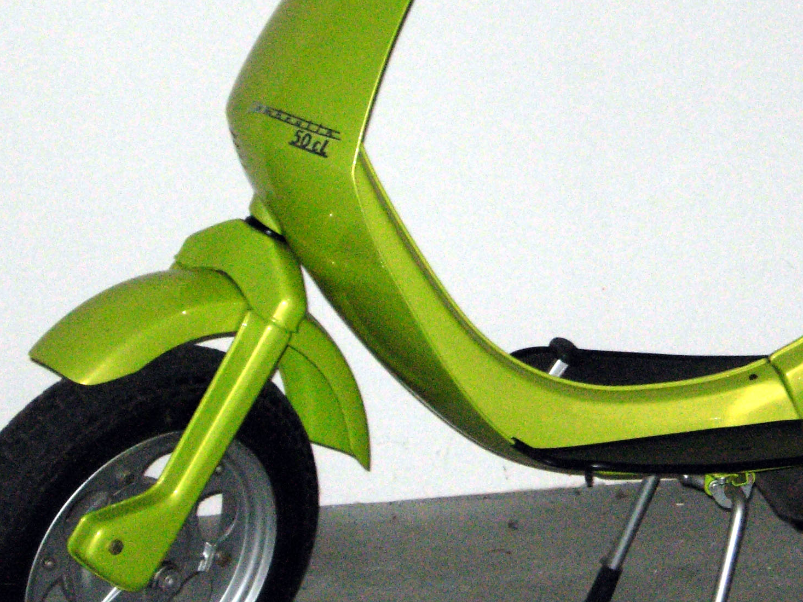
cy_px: 137
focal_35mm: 198
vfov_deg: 7.5
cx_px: 742
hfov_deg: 9.9
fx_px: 4593
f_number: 4.3
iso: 200
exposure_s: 1/362
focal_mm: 18.6
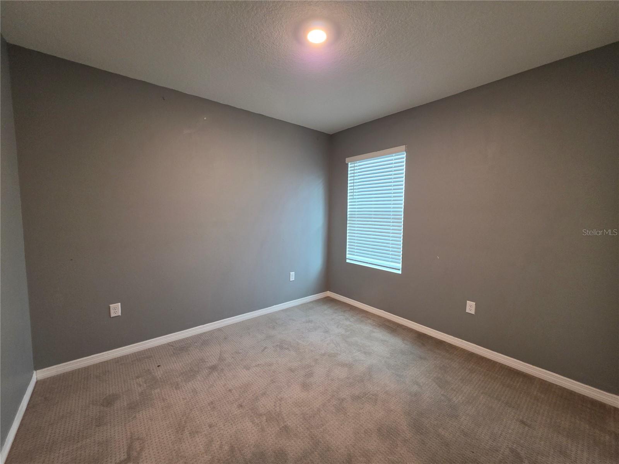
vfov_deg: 89.9
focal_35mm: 13
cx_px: 310
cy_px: 232
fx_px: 232
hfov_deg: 106.2
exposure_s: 1/60
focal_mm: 2.2
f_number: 1.9
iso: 320
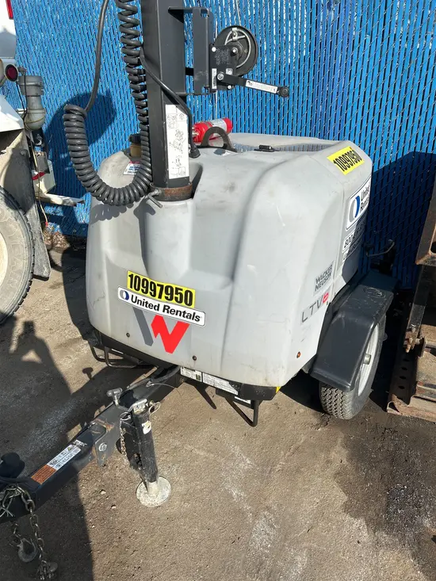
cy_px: 290
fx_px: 437
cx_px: 218
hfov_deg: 53.1
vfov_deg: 67.3
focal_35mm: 26
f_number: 1.5
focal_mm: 5.7
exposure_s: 1/3704
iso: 50
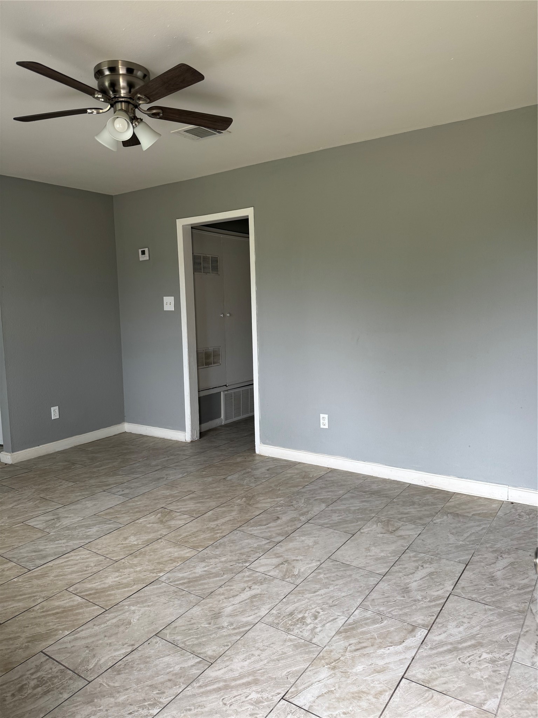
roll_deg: +1.2
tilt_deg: -8.1
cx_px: 269
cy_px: 359
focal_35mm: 24
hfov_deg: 56.8
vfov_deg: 71.6
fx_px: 497
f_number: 1.78
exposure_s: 1/121
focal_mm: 6.76
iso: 100
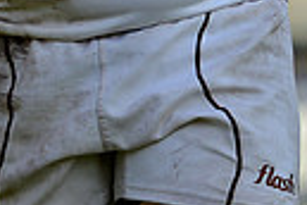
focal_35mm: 947
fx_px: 8075
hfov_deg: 2.2
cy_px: -209
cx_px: 145
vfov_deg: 1.4
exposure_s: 1/1600
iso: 320
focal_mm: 210
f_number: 4
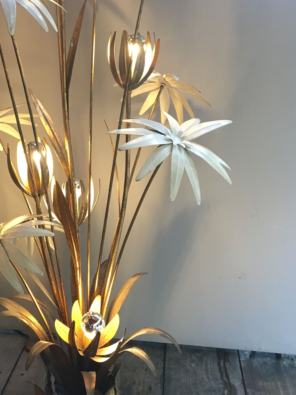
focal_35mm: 51
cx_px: 47
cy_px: 108
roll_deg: +1.6
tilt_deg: -6.4
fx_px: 581
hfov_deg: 27.8
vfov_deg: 36.8
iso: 64
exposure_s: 1/33
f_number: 2.2
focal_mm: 4.15
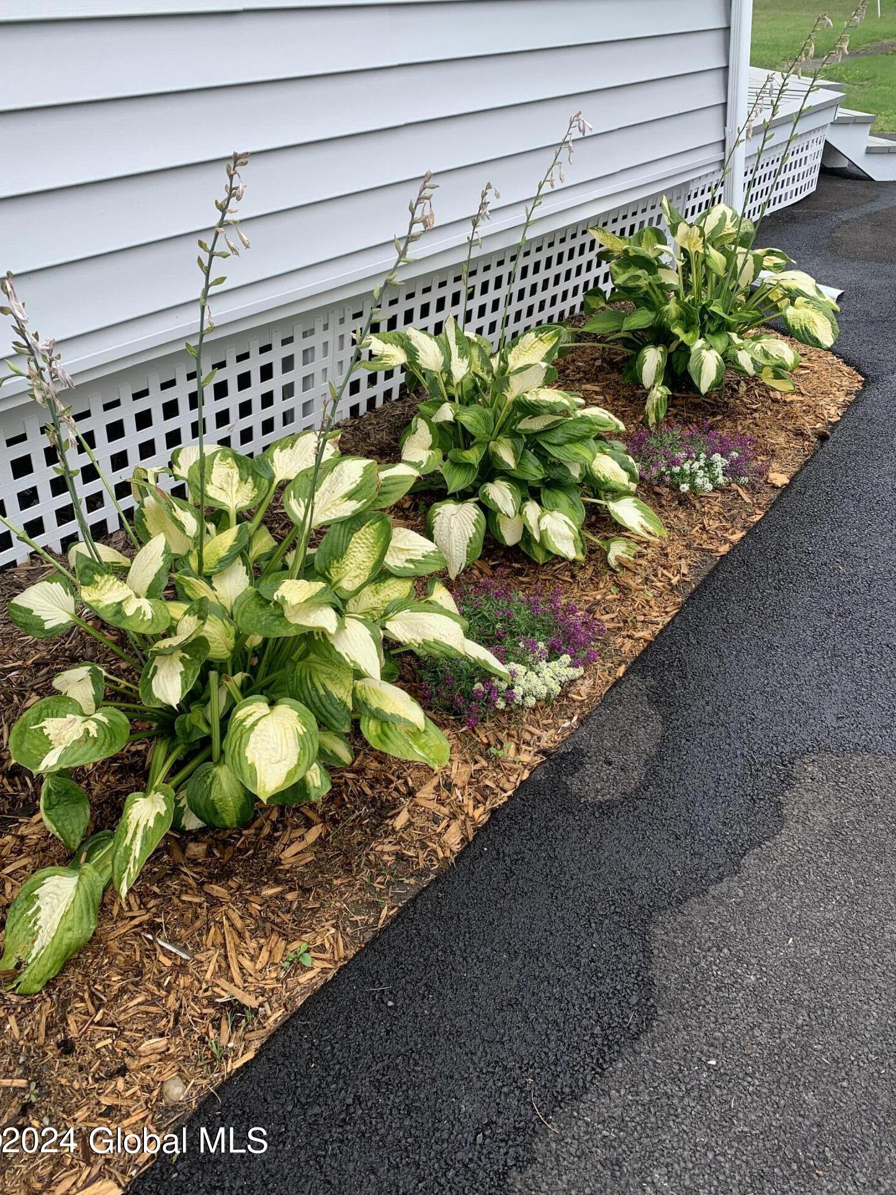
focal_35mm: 27
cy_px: 577
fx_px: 932
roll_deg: +1.1
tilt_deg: -31.0
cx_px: 437
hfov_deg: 51.3
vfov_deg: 65.3
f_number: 1.8
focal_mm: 4.25
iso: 25
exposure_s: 1/894
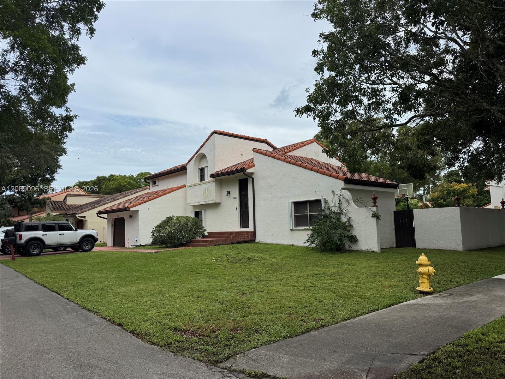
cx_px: 252
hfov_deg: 71.6
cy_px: 190
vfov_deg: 56.8
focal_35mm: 24
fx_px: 350
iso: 80
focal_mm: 6.76
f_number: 1.78
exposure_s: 1/4049
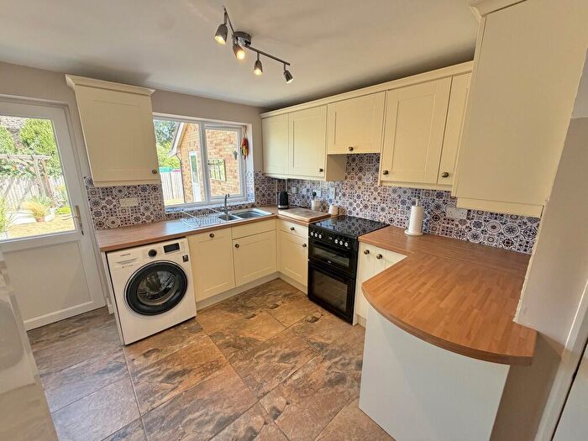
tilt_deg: -14.1
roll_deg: +0.4
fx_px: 238
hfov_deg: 102.1
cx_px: 294
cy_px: 220
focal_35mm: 14
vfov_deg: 85.7
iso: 125
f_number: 2.2
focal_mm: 2.22
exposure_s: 1/121
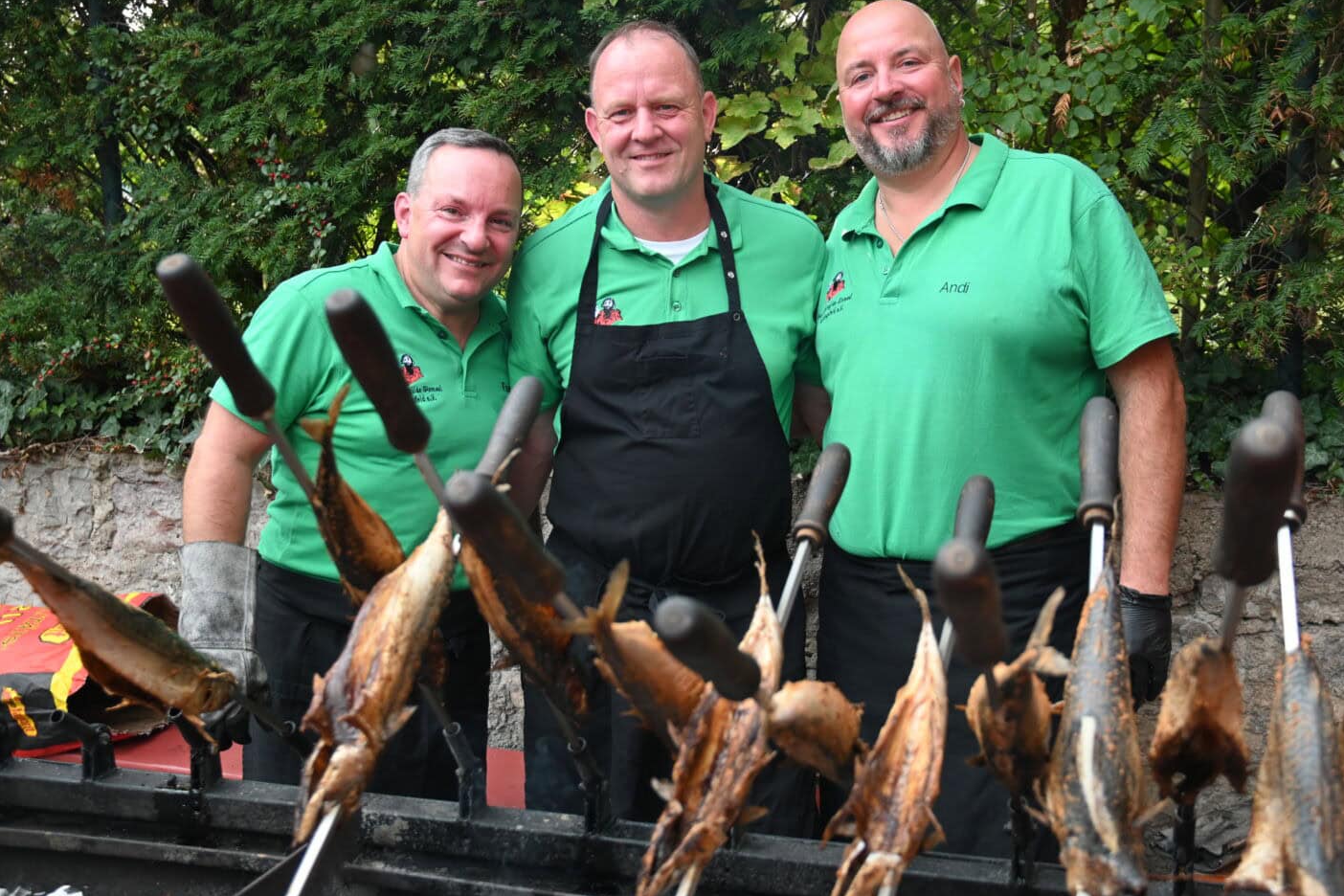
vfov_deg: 33.4
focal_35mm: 40
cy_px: 438
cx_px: 688
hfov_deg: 48.5
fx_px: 1493
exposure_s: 1/200
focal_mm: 26
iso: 400
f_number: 3.2
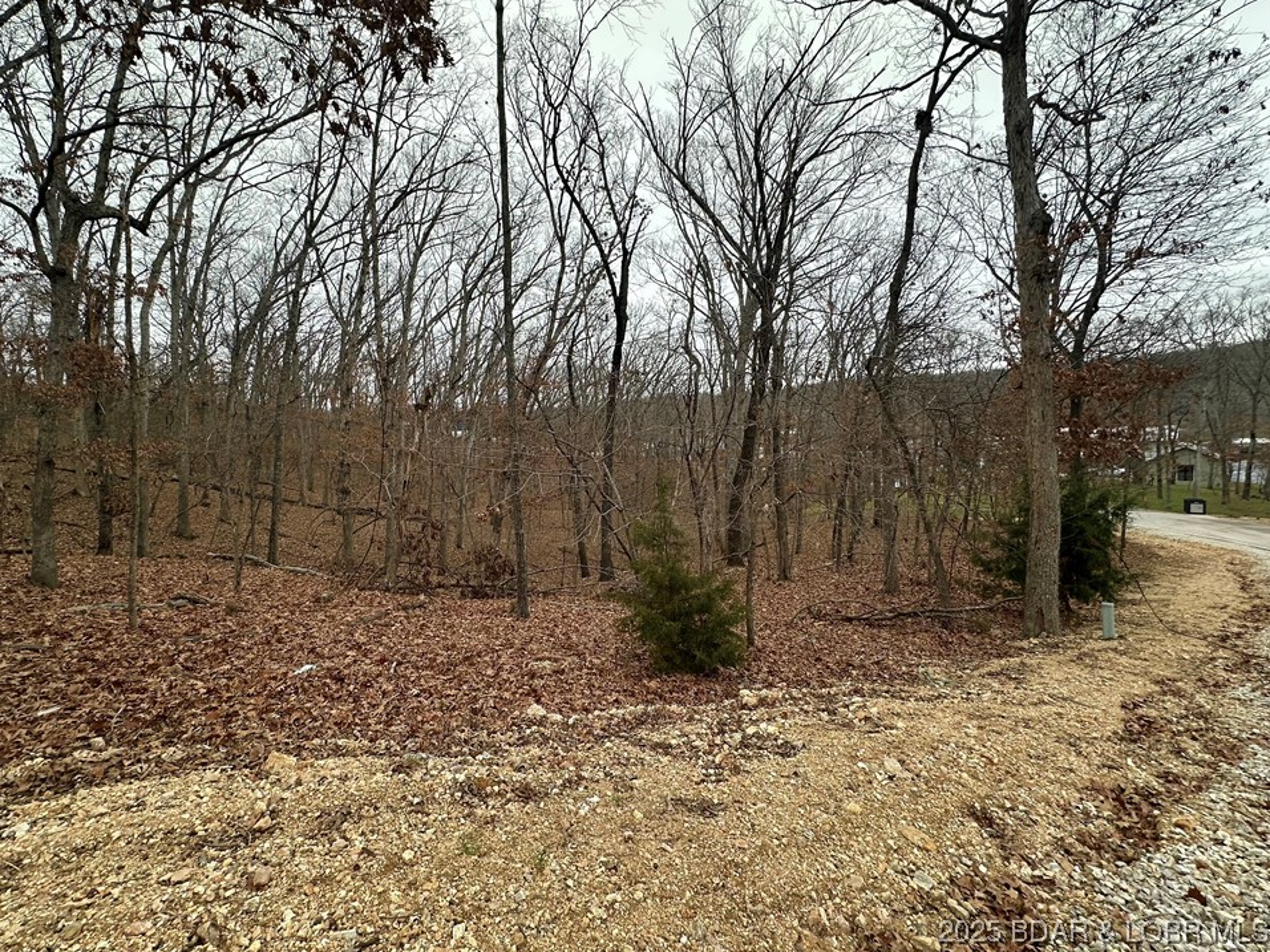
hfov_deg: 98.0
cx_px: 595
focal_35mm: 15
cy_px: 451
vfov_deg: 81.7
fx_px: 550
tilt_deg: -3.8
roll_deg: +4.1
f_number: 2.2
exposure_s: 1/99
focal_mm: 2.22
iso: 40
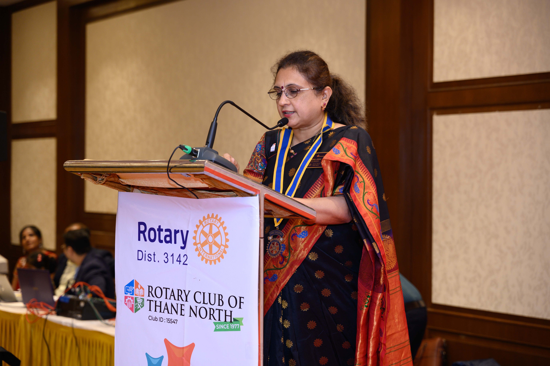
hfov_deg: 27.0
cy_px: 183
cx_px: 275
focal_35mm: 75
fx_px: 1145
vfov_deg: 18.2
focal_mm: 75
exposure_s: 1/160
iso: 500
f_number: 4
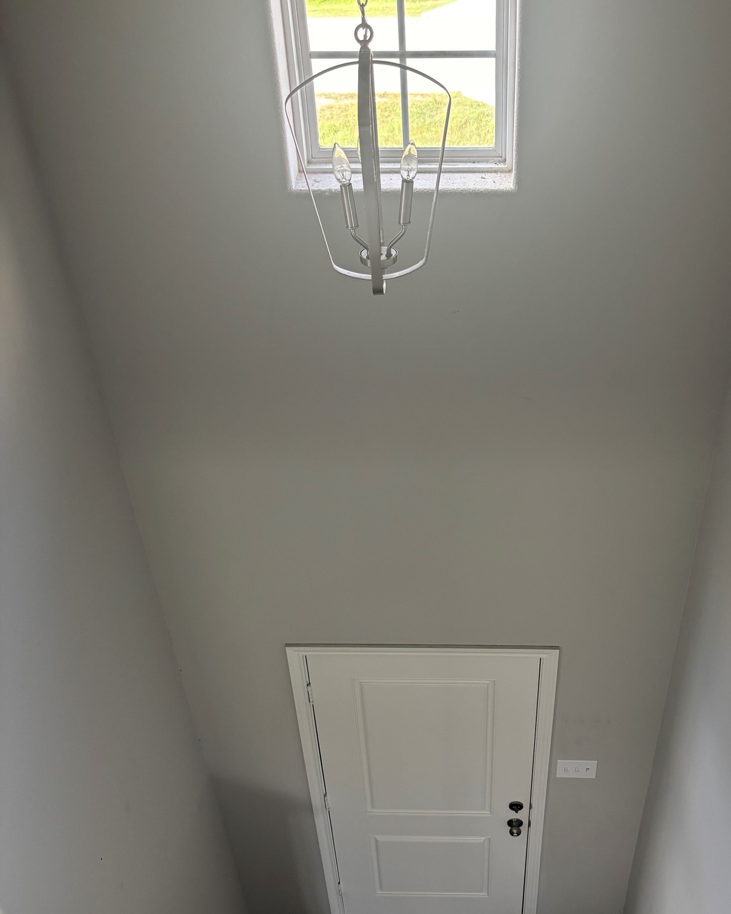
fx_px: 920
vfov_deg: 52.8
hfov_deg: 43.0
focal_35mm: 34
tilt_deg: -37.4
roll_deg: -0.3
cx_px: 457
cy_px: 473
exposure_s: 1/115
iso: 125
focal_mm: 5.96
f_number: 1.6
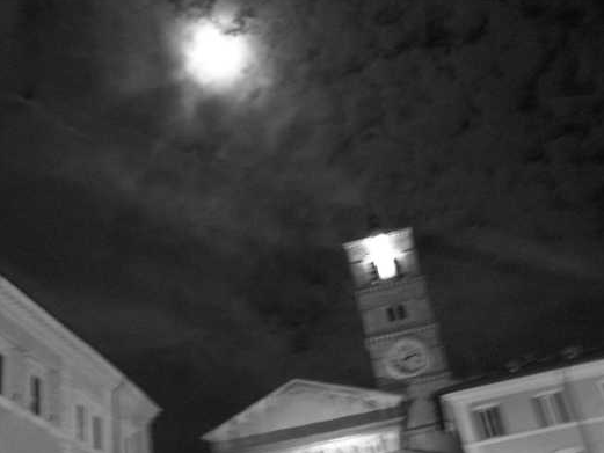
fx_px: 733
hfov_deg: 44.7
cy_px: 227
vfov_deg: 34.4
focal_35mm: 42
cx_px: 277
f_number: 3.2
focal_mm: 6.3
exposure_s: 1/1.6
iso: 400
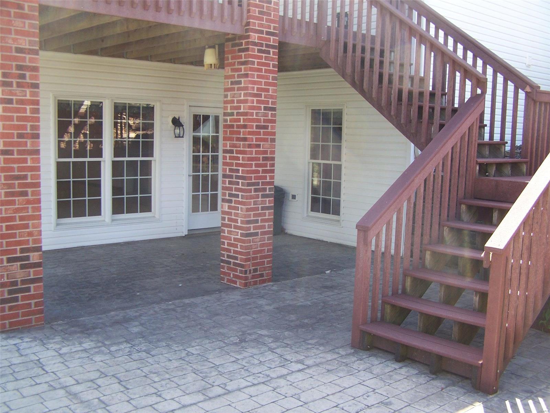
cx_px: 275
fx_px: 604
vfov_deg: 37.7
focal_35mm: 38
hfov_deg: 49.0
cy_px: 206
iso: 80
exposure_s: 1/125
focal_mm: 6.3
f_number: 2.8
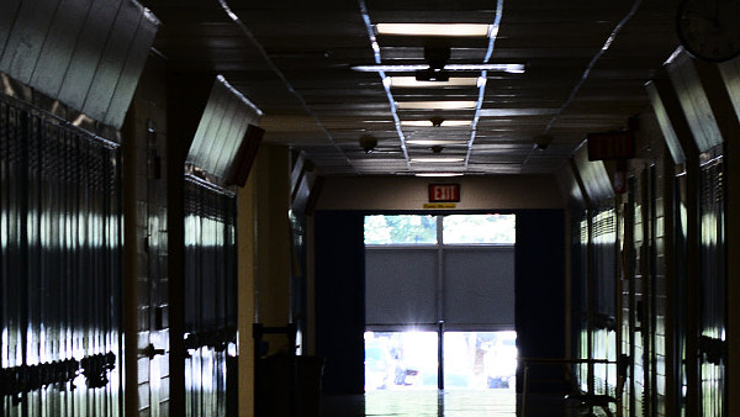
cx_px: 440
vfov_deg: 5.3
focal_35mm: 230
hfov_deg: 9.4
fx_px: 4522
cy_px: 513
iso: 400
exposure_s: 1/25
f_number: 9
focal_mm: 55
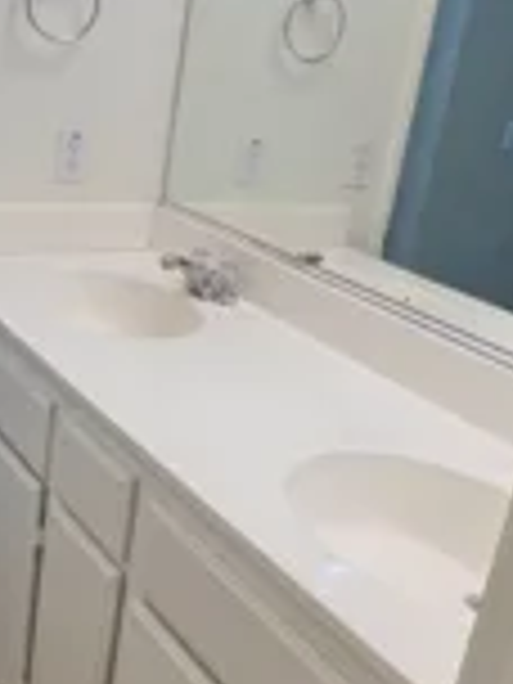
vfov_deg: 39.5
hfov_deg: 29.3
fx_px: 948
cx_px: 72
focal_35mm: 48
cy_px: 410
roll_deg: -7.9
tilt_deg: -23.2
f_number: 1.8
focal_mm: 1.57
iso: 64
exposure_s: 1/120
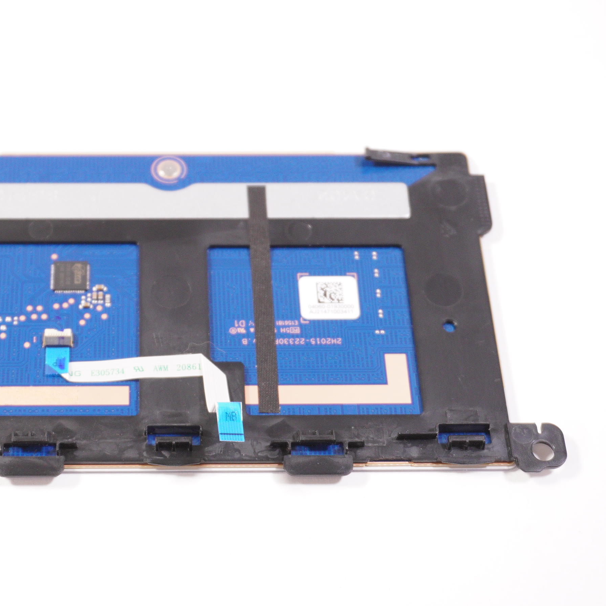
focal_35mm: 71
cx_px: 165
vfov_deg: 24.4
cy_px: 303
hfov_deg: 24.2
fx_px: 1401
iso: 1250
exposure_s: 1/200
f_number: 5.6
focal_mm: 33
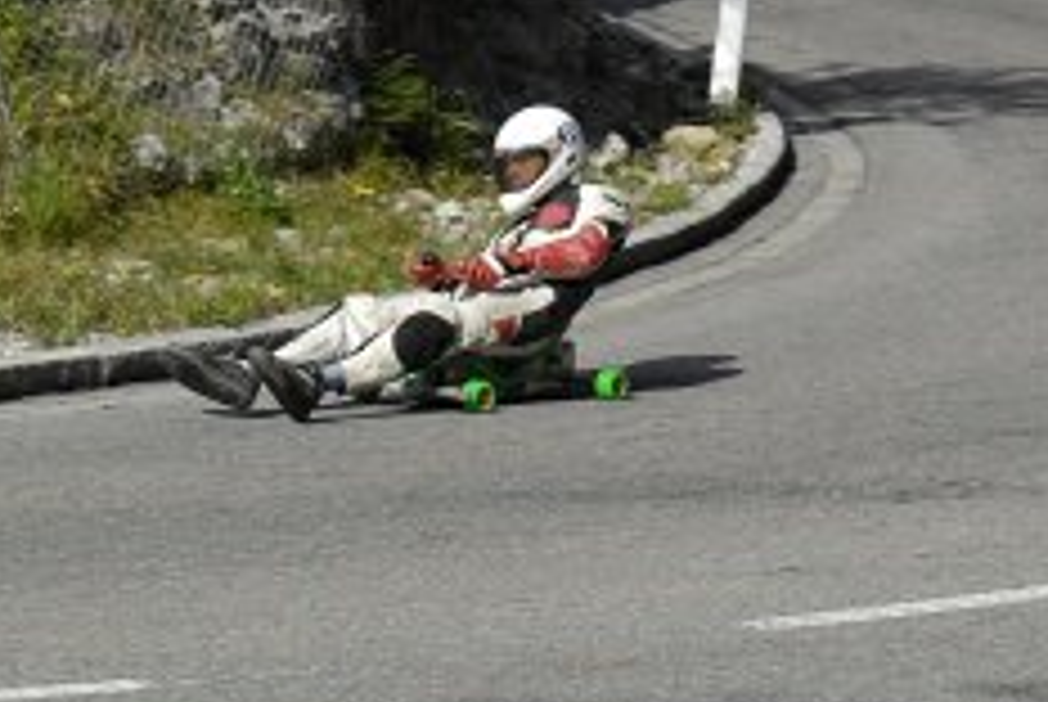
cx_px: 83
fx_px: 5227
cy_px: 261
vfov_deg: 7.7
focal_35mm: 179
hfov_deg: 11.4
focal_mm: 45
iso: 320
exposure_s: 1/640
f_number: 7.1
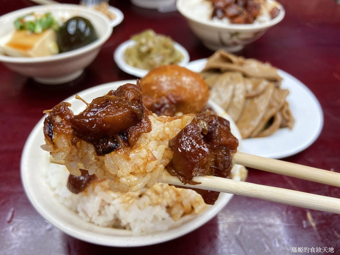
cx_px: 170
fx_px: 255
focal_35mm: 26
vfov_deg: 53.1
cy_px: 128
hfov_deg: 67.3
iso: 100
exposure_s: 1/60
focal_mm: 4.25
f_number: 1.8
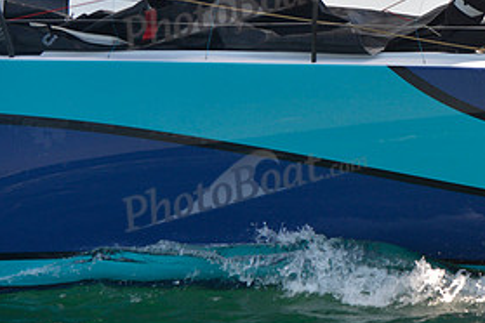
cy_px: 72
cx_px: 459
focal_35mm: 179
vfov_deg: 7.7
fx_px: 2411
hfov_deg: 11.4
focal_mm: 86
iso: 400
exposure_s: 1/800
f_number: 4
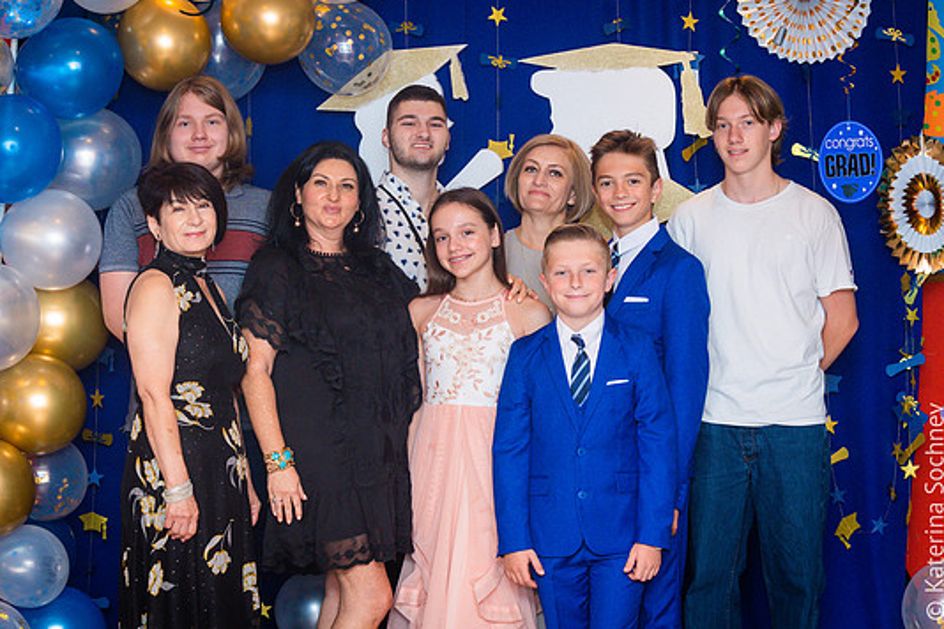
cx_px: 447
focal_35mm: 76
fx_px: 1993
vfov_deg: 17.9
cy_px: 289
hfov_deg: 26.6
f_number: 7.1
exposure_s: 1/200
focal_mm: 70
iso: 1600
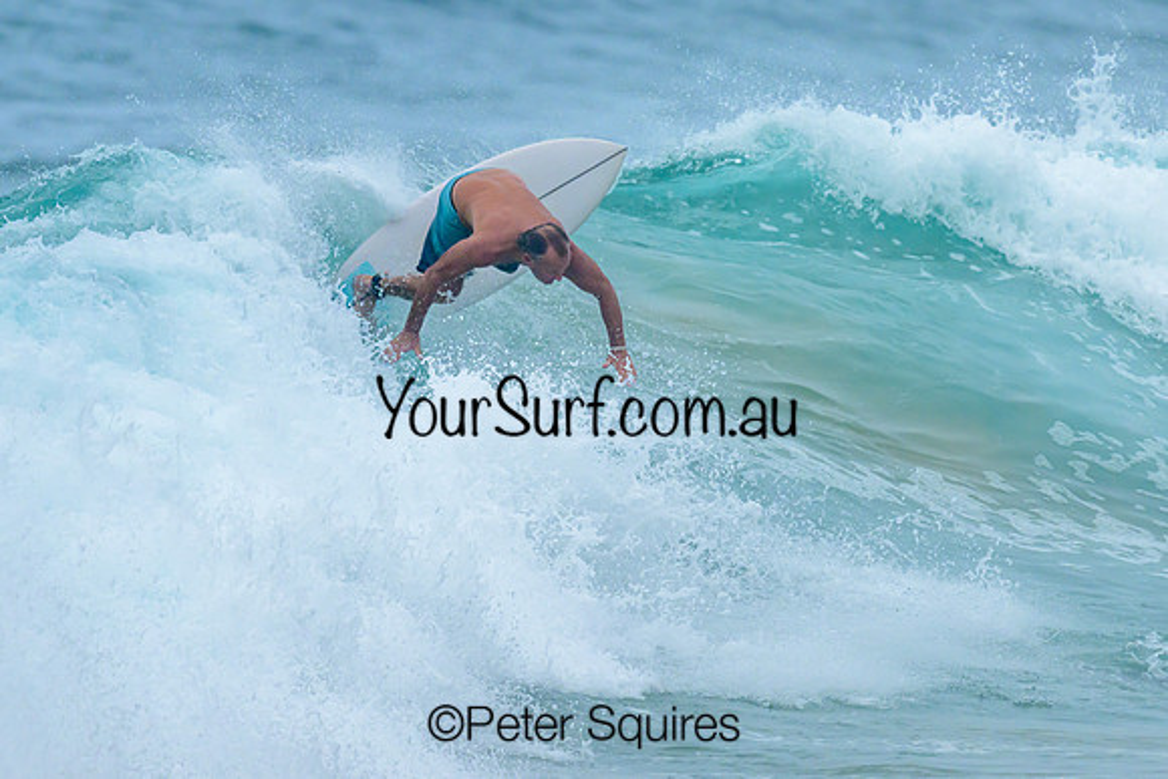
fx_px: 35708
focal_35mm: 1100
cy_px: 317
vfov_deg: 1.3
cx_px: 582
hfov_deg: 1.9
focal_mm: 800
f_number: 6.3
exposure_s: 1/2500
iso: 720
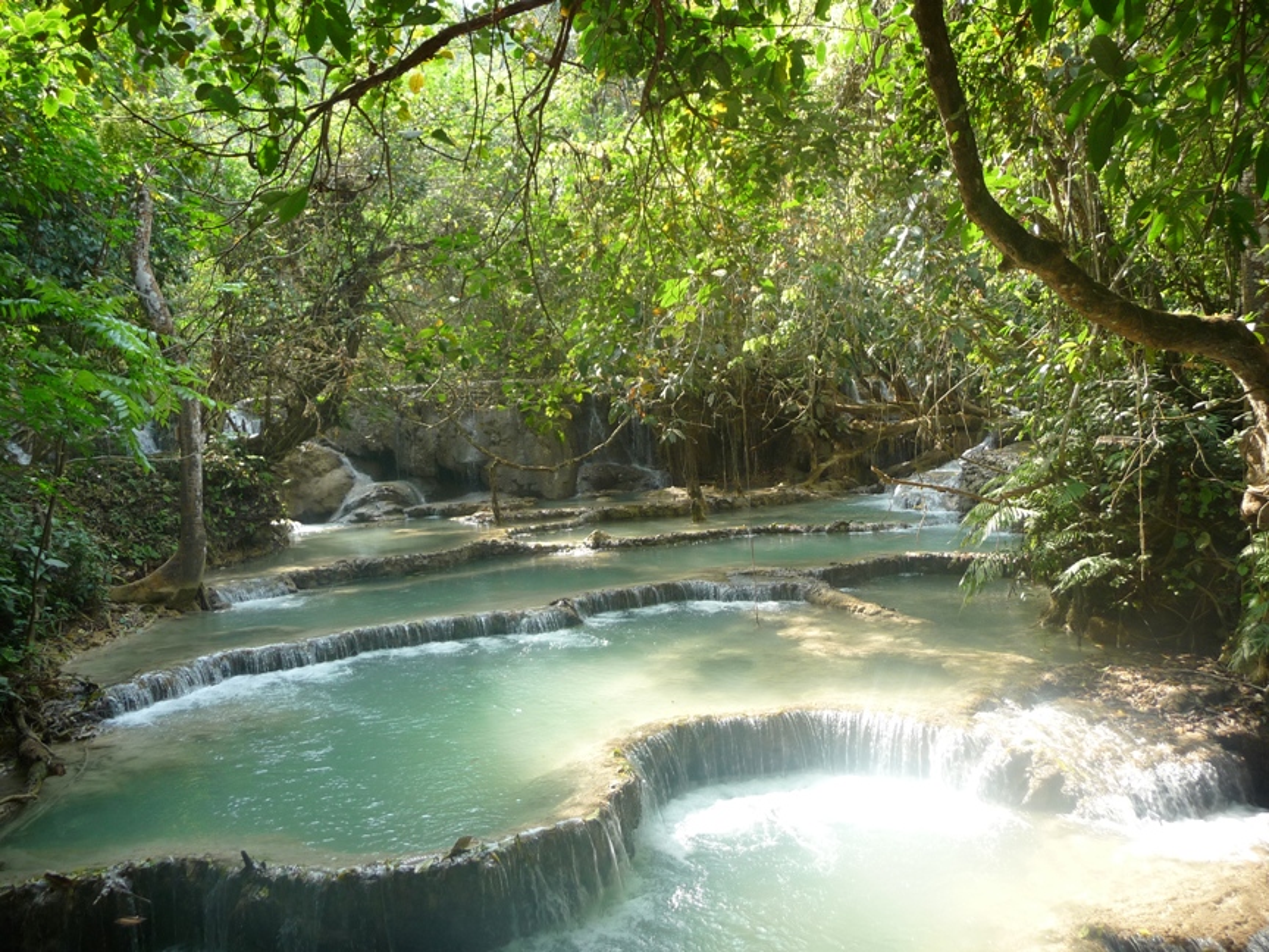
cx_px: 634
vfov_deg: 49.7
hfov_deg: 63.4
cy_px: 476
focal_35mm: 28
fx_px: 1026
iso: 100
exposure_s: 1/80
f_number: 3.3
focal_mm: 4.7
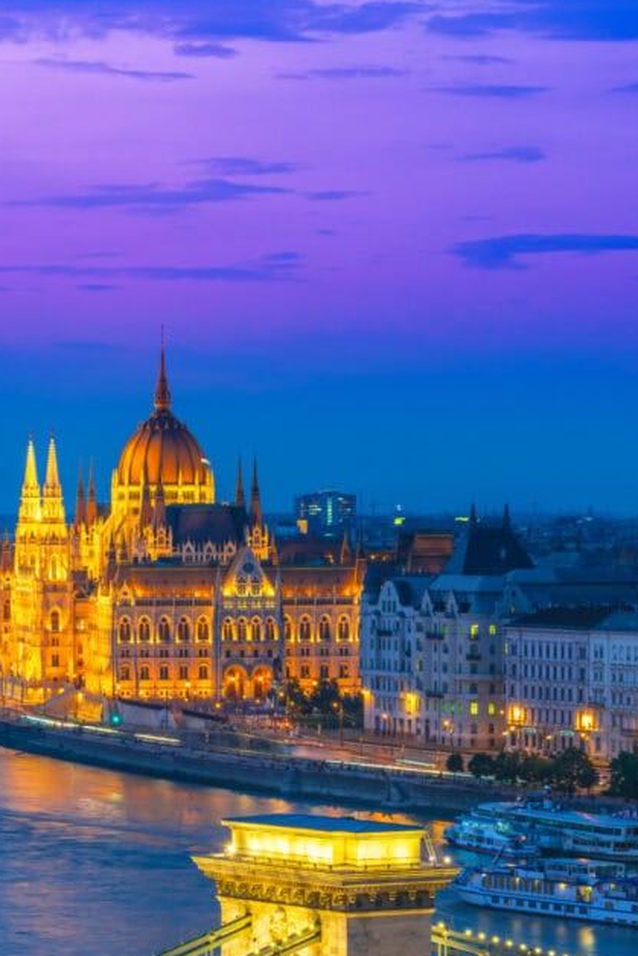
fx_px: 4330
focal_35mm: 163
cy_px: 711
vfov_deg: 12.6
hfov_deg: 8.4
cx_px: 145
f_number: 11
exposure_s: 2.5
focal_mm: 100
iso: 200
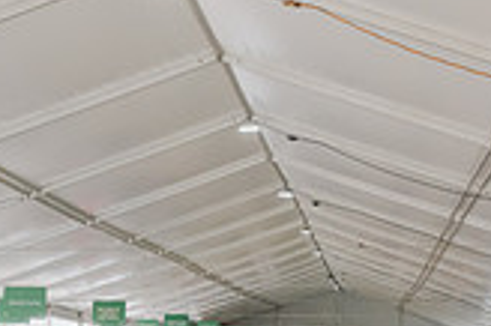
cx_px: 228
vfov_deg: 15.8
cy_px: 307
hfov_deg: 23.9
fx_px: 1158
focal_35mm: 85
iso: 1800
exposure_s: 1/125
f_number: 10
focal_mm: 24
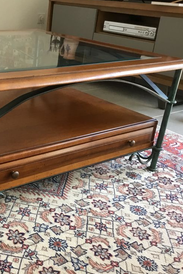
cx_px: 16
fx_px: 335
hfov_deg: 29.2
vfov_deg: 44.5
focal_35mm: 44
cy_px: 136
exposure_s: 1/33
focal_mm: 3.3
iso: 50
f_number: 2.4
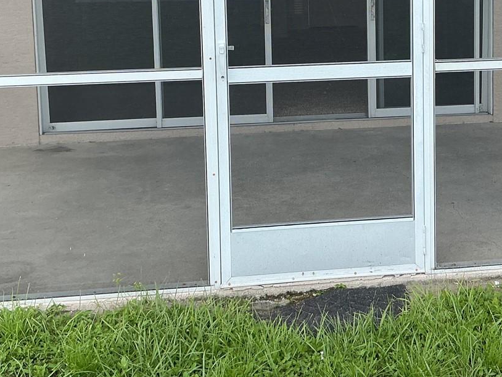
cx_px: 324
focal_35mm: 57
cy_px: 49
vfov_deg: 25.0
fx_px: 827
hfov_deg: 33.5
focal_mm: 3
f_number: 1.8
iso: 25
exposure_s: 1/439
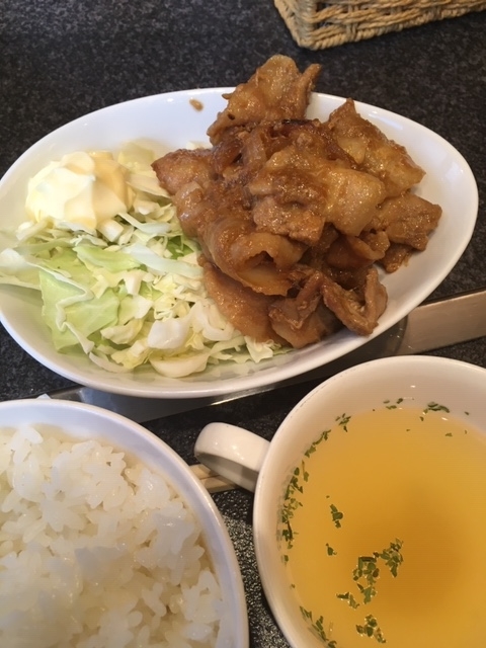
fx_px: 543
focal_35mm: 29
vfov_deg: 61.7
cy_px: 324
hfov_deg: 48.2
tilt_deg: -63.0
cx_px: 243
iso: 64
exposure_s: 1/30
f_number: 2.2
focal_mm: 4.15
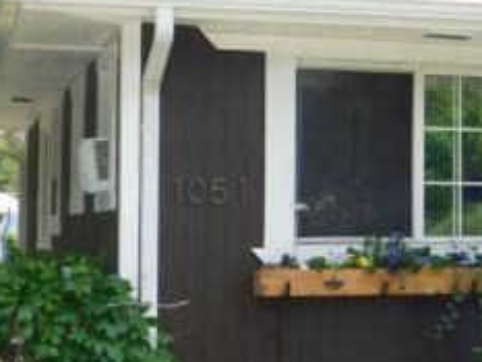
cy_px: 174
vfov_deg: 13.5
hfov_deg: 16.9
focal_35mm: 110
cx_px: 621
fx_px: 1532
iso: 125
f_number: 3.6
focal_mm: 7.1
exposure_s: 1/250
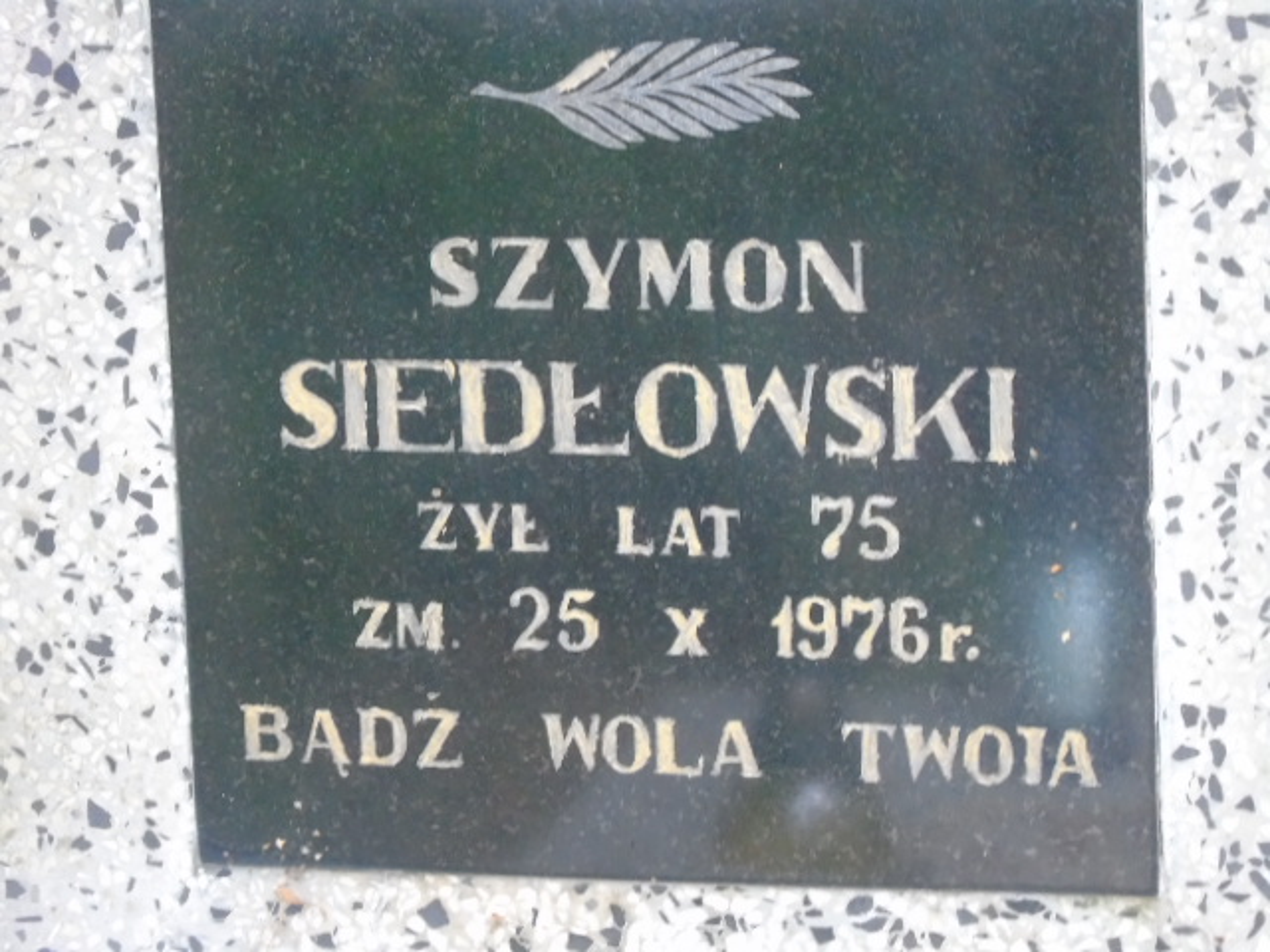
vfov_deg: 9.2
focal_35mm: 162
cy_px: 476
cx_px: 635
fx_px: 5943
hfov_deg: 12.2
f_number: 4.9
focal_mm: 29
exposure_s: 1/10
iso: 800
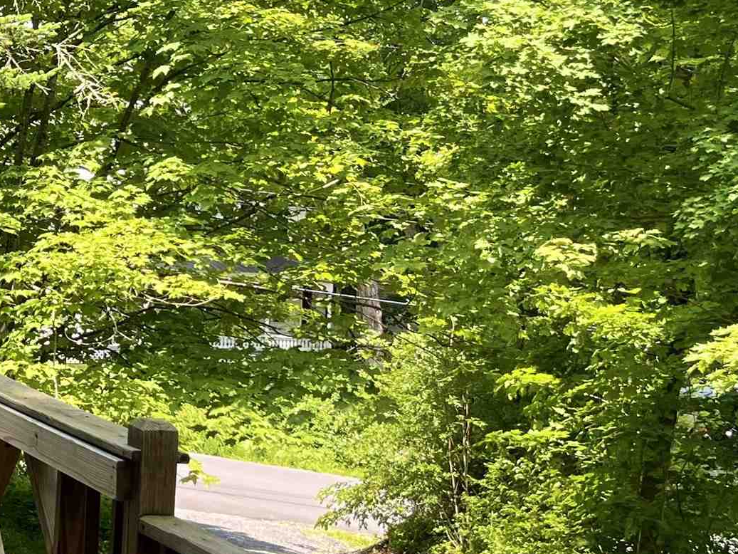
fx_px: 1642
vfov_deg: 19.1
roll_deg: -2.1
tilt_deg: +1.1
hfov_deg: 22.5
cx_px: -235
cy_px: 177
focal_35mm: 77
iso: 50
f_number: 1.6
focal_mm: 5.1
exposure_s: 1/550
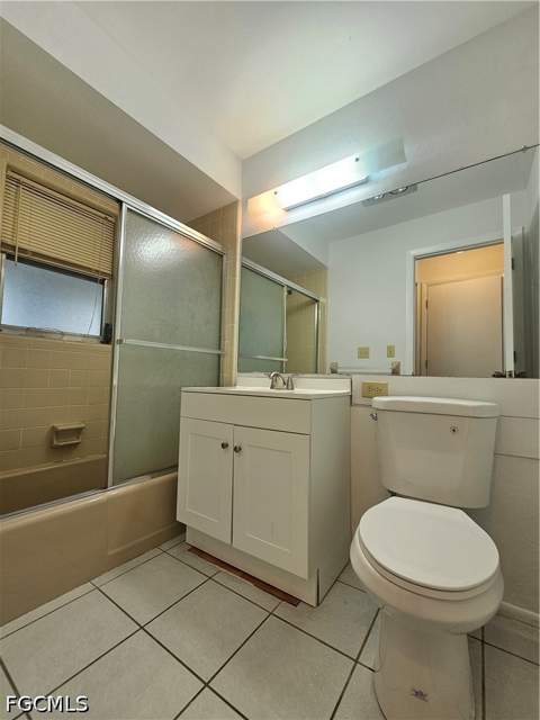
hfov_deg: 89.9
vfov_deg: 106.2
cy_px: 360
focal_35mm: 13
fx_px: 270
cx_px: 270
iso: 50
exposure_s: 1/60
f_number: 2.2
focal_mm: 2.2
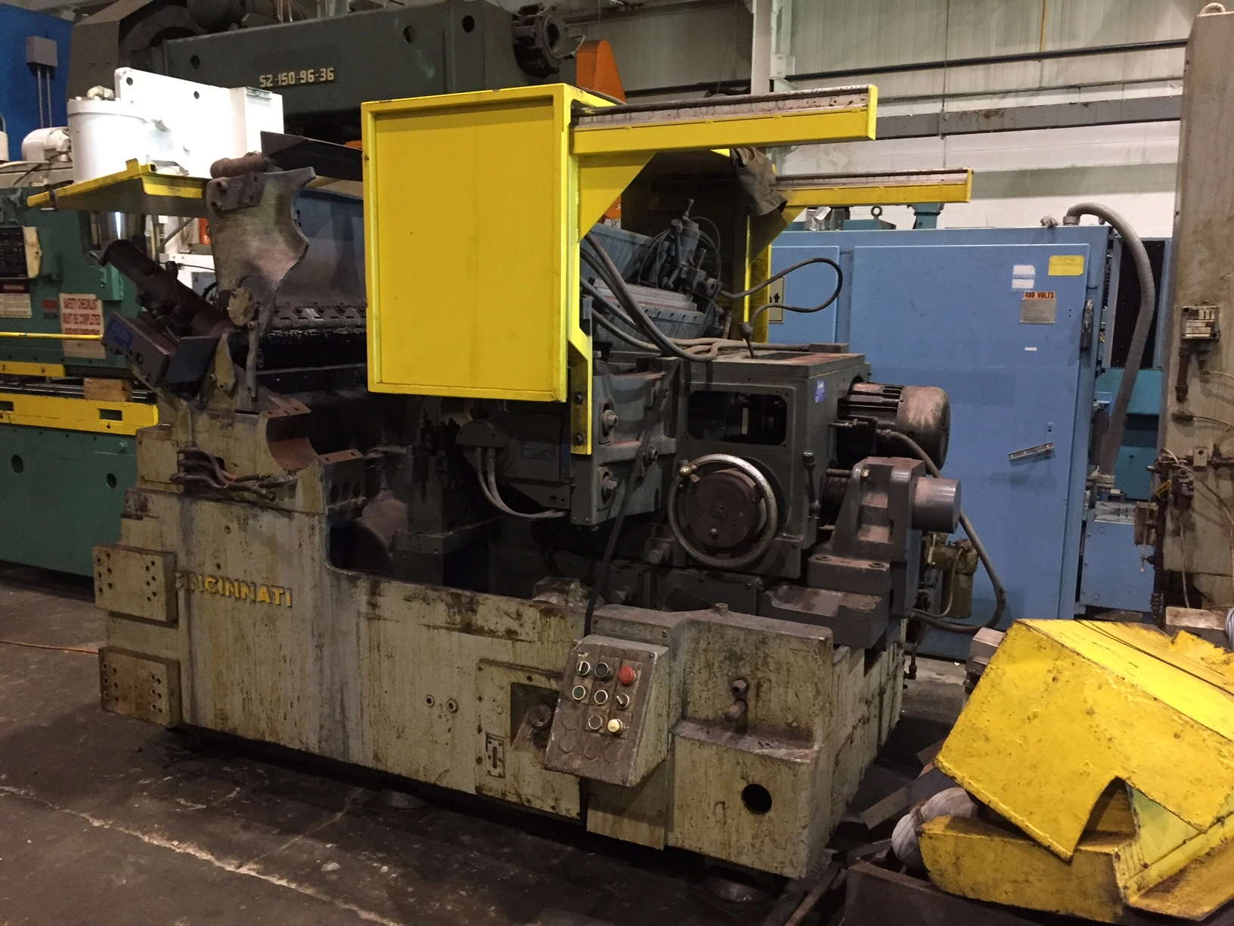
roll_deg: -2.2
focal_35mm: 29
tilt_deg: -10.6
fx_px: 1034
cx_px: 617
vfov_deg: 48.2
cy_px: 463
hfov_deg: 61.7
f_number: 2.2
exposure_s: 1/15
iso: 250
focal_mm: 4.15
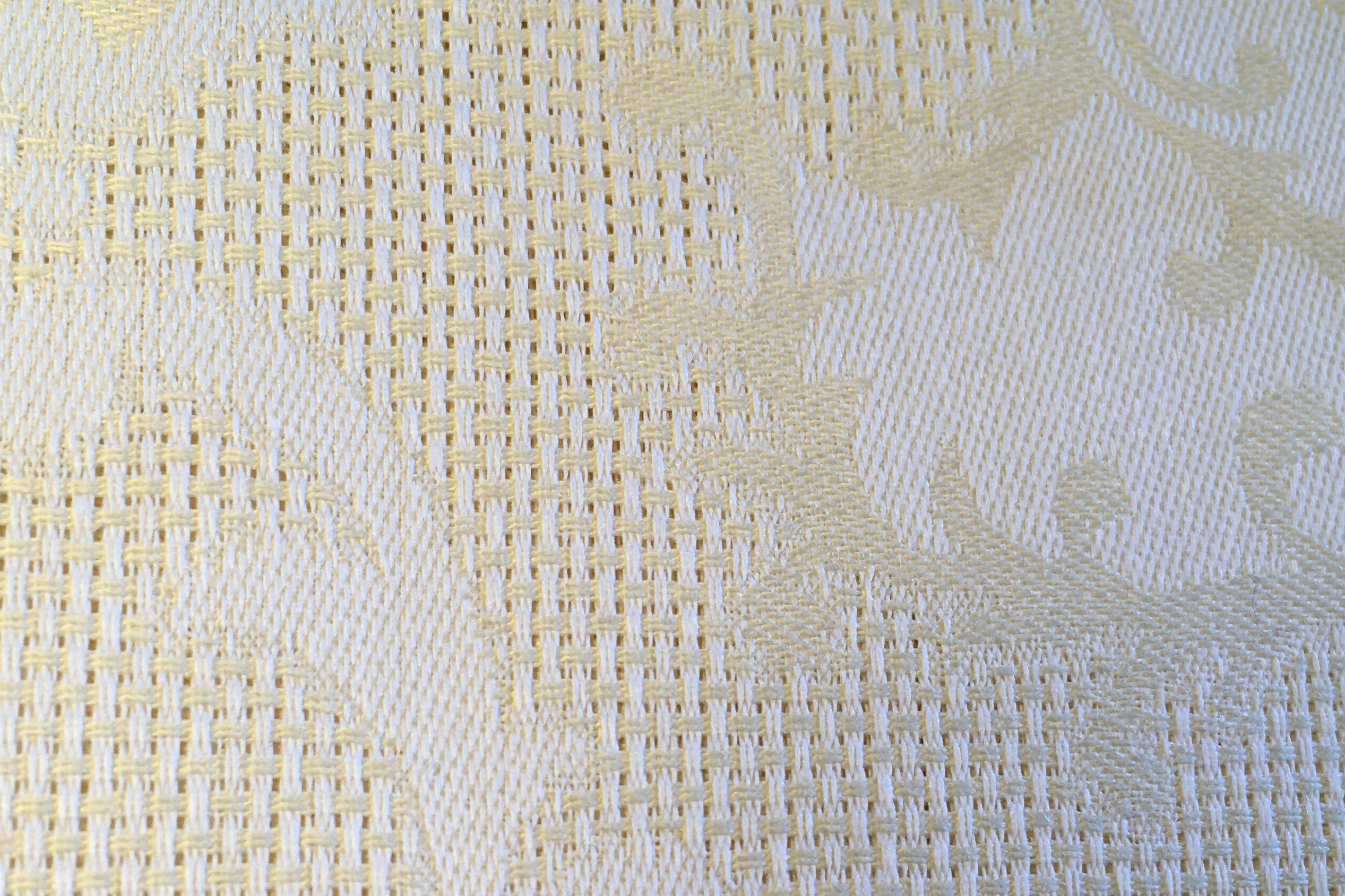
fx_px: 1793
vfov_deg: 27.8
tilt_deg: -69.4
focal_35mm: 48
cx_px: 720
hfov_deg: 41.1
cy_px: 617
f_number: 2.2
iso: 25
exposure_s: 1/103
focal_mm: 4.15
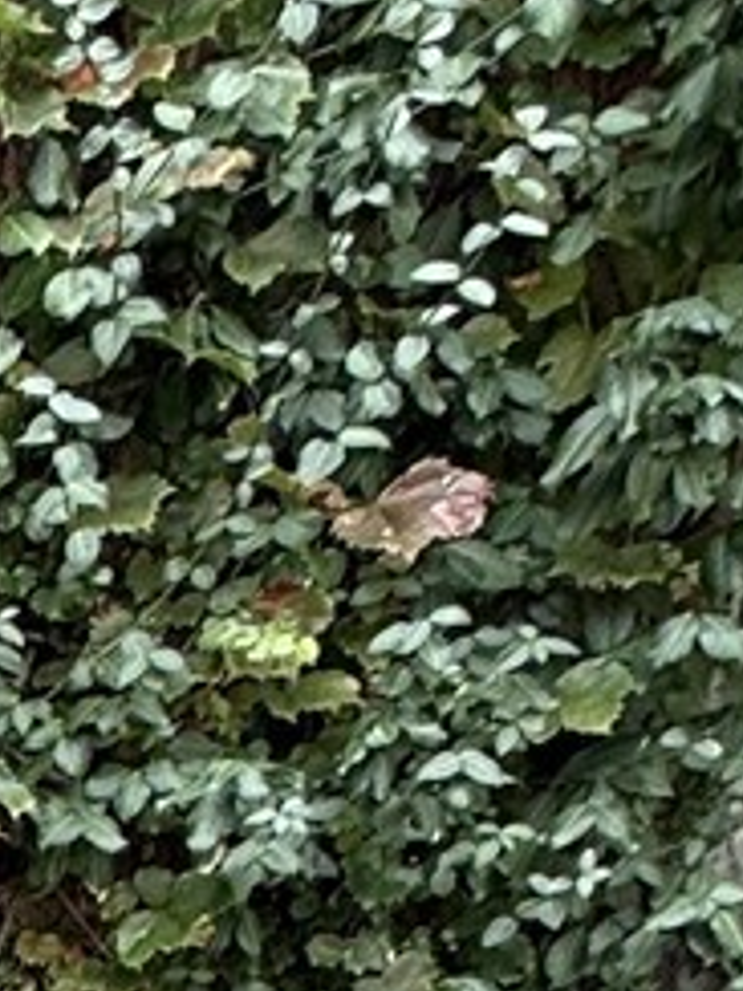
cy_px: 2051
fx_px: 2518
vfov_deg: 16.3
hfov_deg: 10.8
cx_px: -1539
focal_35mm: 88
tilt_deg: -14.9
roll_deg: +1.3
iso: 50
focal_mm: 2.22
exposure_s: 1/151
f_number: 2.2
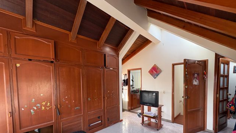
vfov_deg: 65.8
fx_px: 100
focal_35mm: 16
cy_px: 86
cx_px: 123
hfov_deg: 99.3
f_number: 2.2
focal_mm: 2.22
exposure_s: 1/99
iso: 160
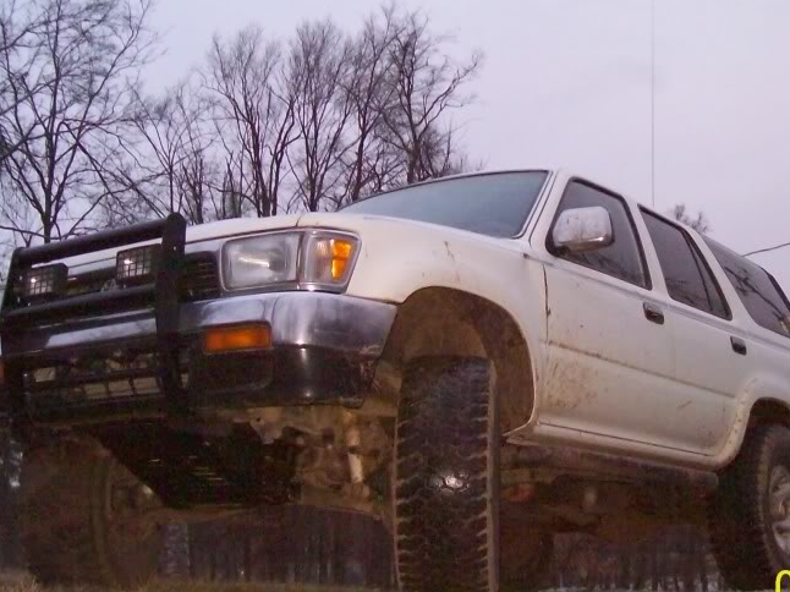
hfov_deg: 33.7
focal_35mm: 57
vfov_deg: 25.5
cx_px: 480
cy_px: 211
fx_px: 1300
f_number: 2.7
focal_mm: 6
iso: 160
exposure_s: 1/72.9
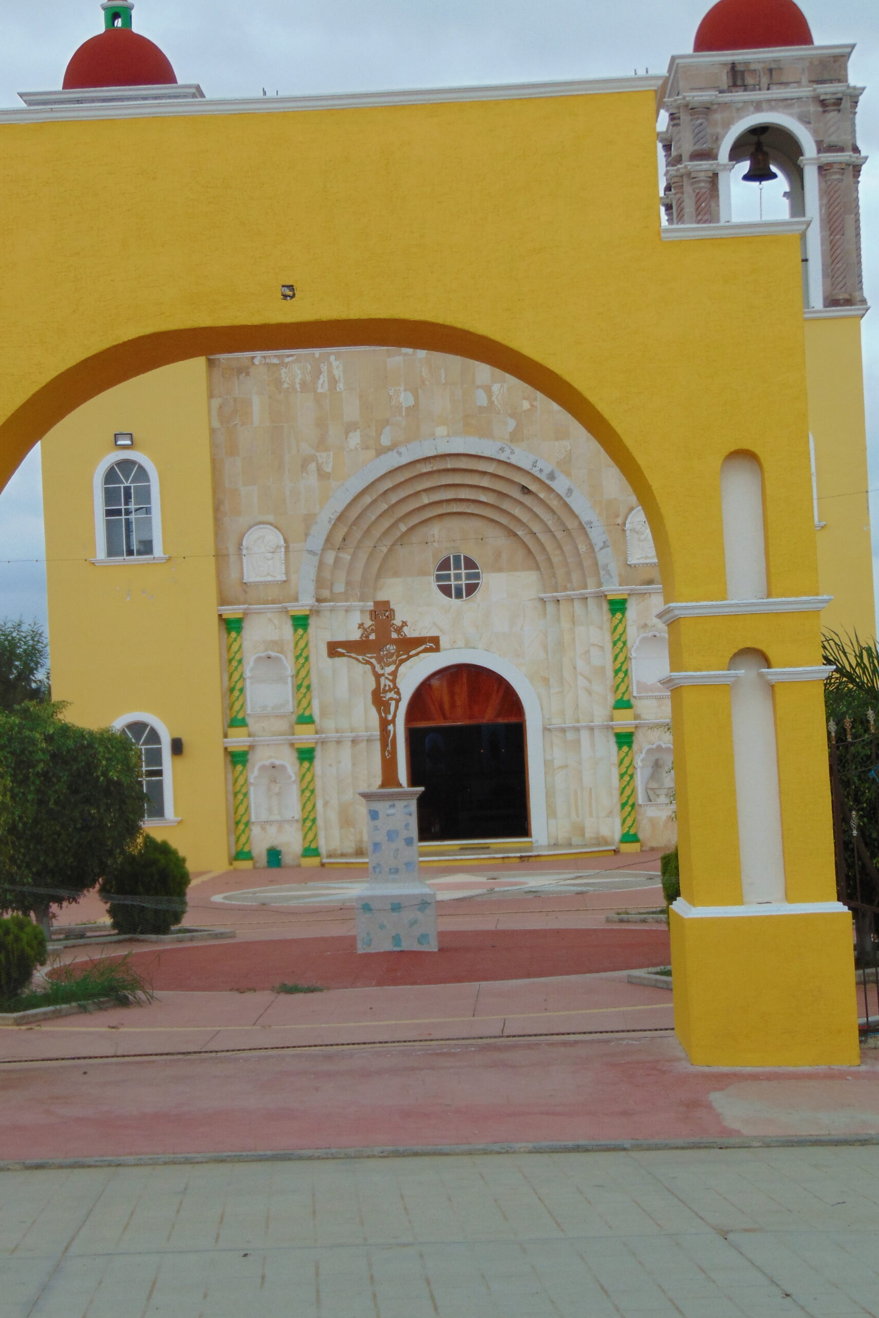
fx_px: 2710
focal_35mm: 74
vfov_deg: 27.3
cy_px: 660
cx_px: 408
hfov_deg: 18.4
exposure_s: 1/400
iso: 80
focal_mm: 12.8
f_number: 3.7
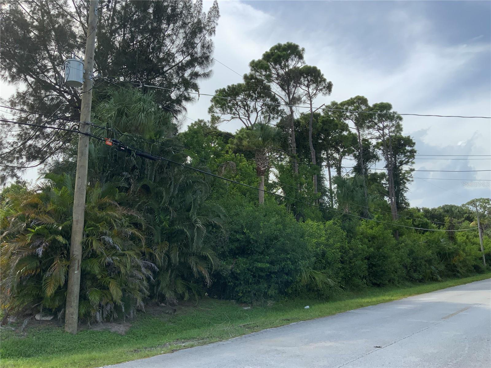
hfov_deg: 61.7
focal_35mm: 29
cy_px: 184
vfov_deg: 48.2
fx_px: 411
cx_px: 246
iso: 16
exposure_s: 1/1221
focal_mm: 3
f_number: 1.8
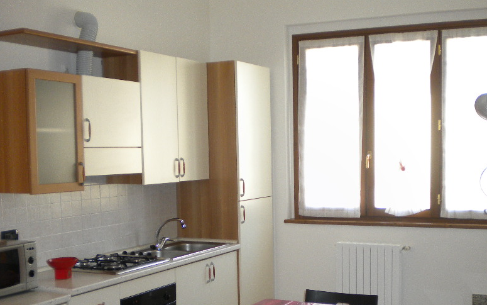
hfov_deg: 41.0
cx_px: 273
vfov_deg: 26.0
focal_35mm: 49
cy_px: 238
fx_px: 651
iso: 168
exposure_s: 1/69.7
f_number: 3.1
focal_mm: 6.3
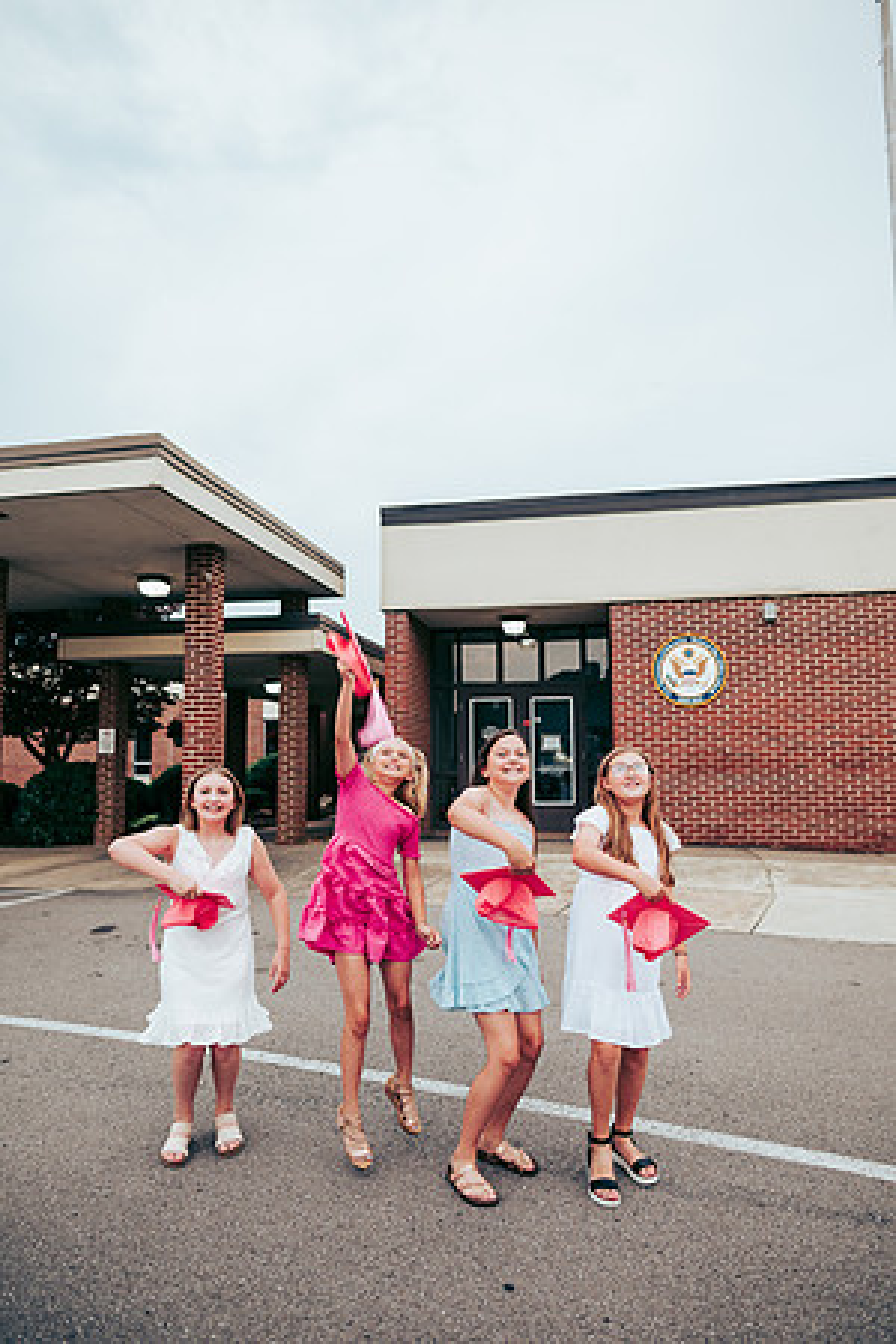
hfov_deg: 53.1
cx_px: 448
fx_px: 896
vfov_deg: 73.7
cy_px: 672
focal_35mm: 24
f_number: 2.8
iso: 250
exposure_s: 1/400
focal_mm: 24
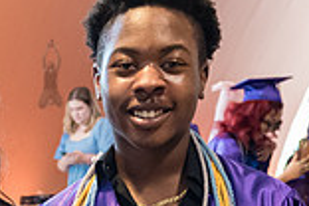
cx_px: 50
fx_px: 893
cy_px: 264
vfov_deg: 12.8
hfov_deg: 19.4
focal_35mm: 104
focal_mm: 28
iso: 4000
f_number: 3.5
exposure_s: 1/200
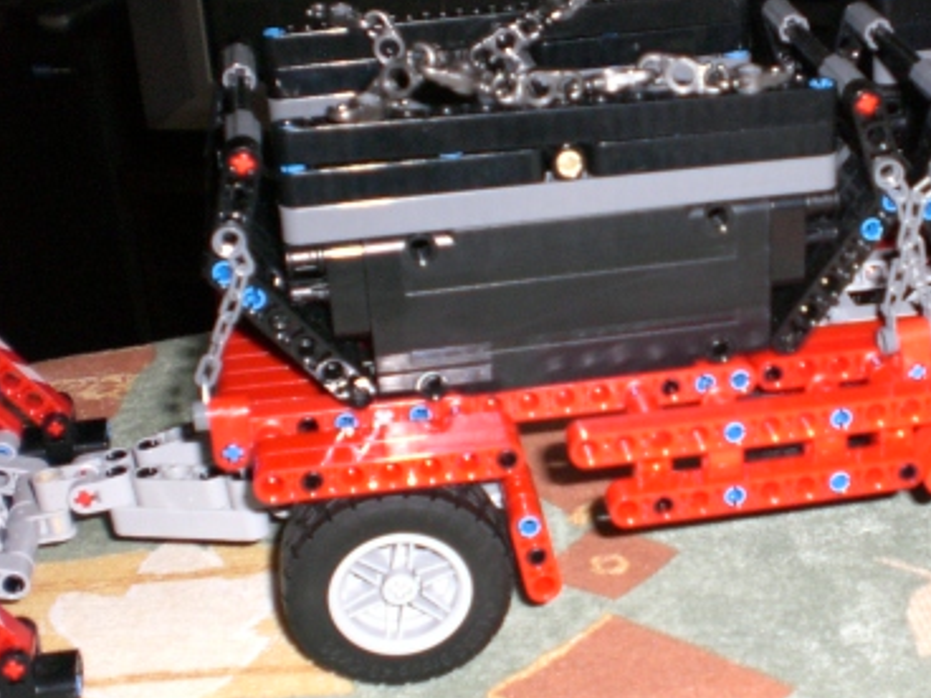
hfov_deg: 28.5
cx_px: 805
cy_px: 357
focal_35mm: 66
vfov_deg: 22.3
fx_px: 1775
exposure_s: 1/60
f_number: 3.1
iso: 200
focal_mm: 6.3
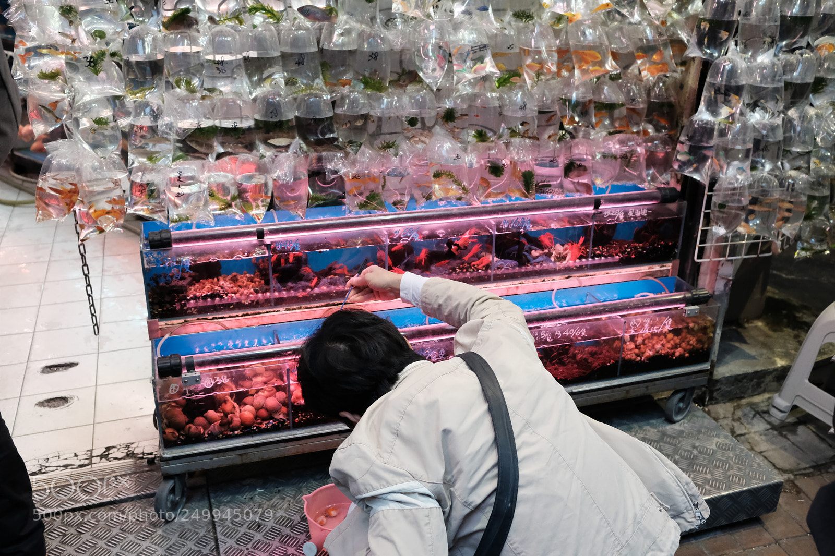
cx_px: 418
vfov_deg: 37.8
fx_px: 812
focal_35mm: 35
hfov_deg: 54.4
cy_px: 278
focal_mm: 23
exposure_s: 1/500
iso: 4000
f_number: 4
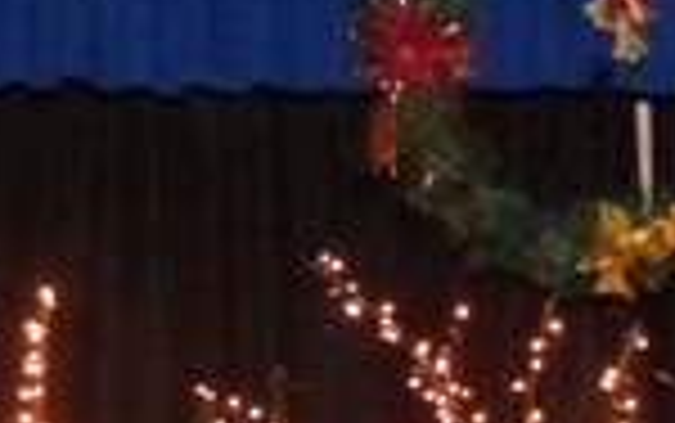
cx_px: 540
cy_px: 904
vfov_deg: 4.8
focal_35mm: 271
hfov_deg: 7.7
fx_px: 4989
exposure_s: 1/15
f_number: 3.2
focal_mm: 10.8
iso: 800
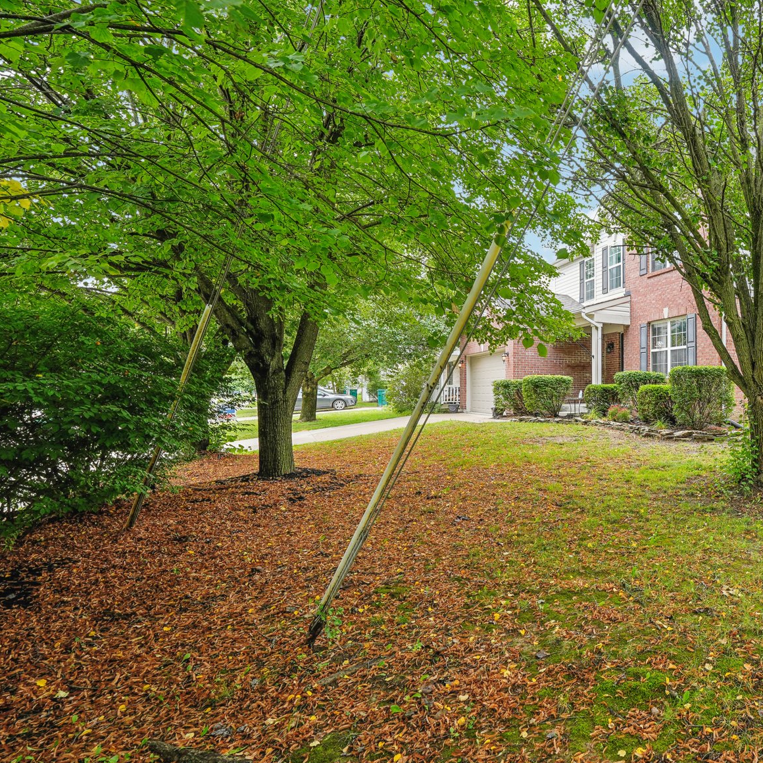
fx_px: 546
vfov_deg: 69.6
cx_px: 670
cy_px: 428
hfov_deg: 60.5
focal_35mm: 22
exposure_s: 1/25
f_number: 8
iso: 100
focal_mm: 14.6
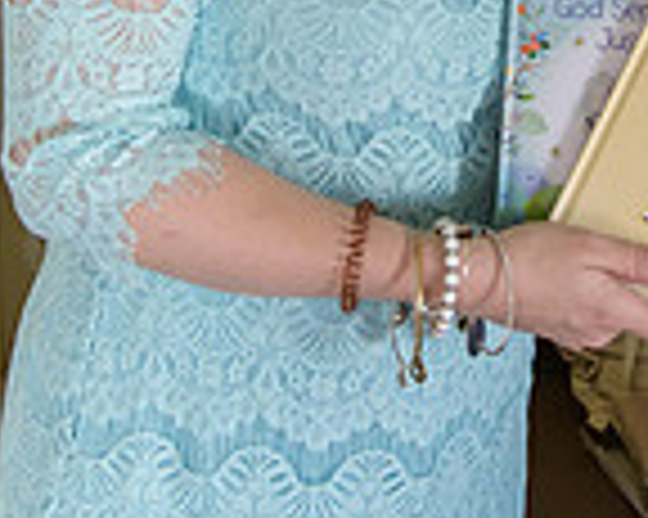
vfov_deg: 11.1
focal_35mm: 132
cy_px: -345
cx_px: 630
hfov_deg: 14.4
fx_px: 2530
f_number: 3.2
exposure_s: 1/125
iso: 1600
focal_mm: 35
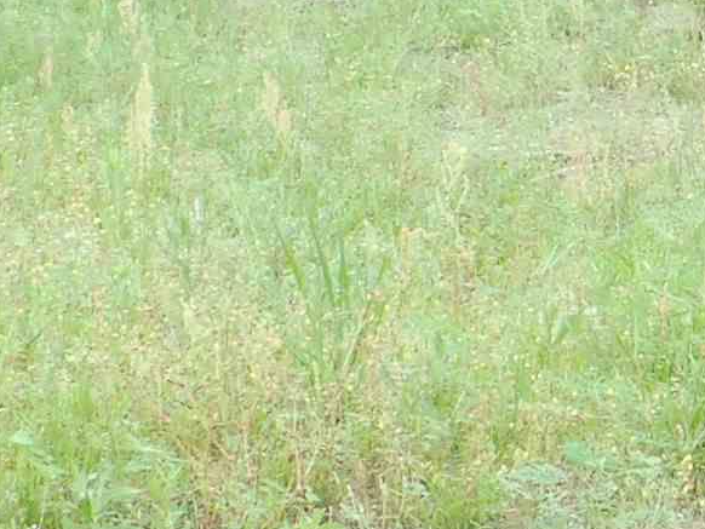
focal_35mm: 211
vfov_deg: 6.8
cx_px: 1623
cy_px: -470
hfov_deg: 8.6
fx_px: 4299
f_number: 3.6
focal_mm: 7.1
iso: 125
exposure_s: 1/60
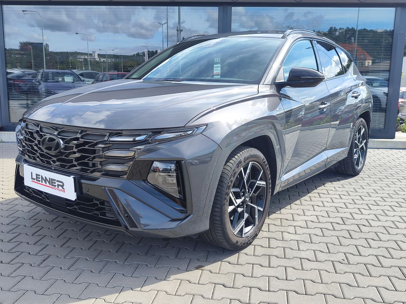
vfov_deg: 58.9
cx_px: 203
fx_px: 270
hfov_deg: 73.9
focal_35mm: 23
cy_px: 152
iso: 50
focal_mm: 7.01
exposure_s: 1/349
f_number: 1.69
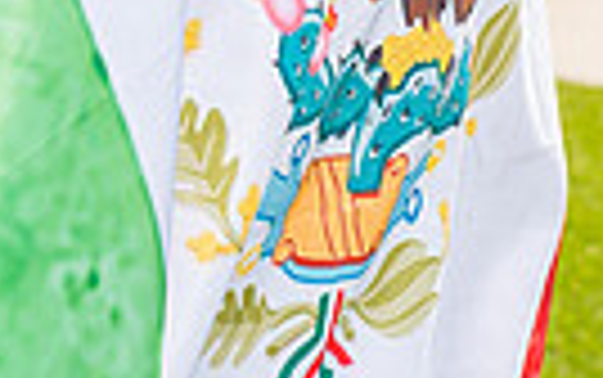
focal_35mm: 239
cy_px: -540
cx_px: 36
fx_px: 3931
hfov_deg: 8.7
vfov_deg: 5.3
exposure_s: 1/250
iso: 320
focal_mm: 70
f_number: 10
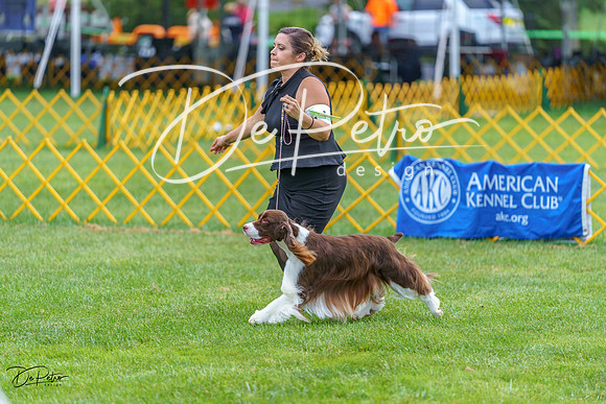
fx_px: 3148
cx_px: 303
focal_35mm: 187
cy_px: 202
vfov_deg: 7.3
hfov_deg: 11.0
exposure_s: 1/640
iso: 640
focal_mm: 187
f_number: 2.8
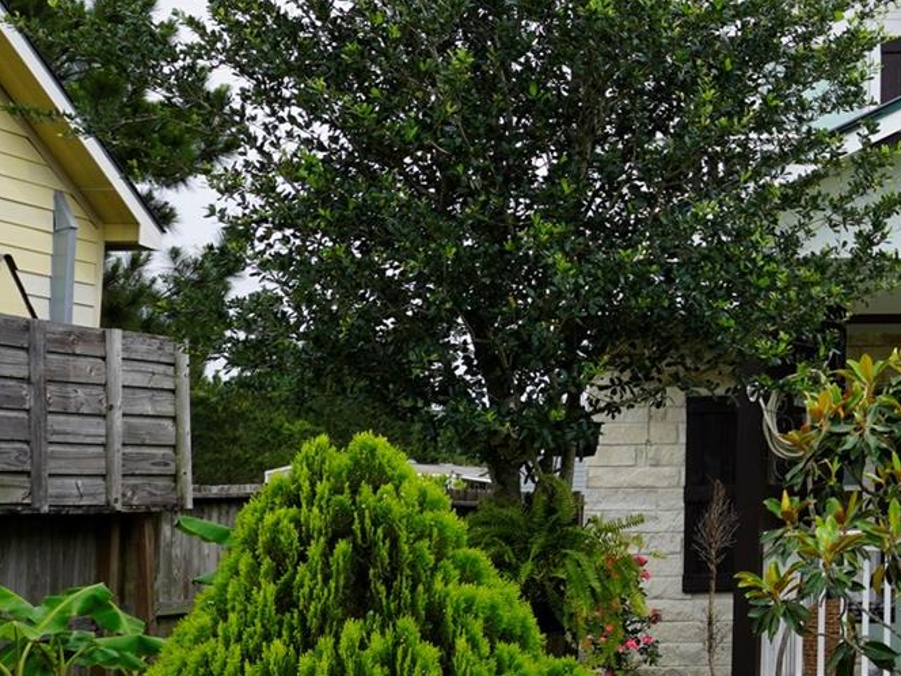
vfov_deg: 17.4
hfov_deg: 20.2
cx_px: 1312
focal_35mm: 84
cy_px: 184
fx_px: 2199
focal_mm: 19
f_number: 9
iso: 100
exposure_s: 1/125
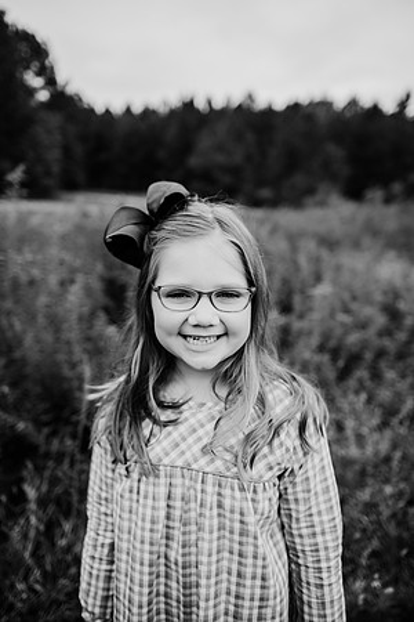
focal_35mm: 24
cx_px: 207
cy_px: 311
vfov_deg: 73.7
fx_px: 414
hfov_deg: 53.1
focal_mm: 24
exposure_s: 1/800
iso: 125
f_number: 2.2
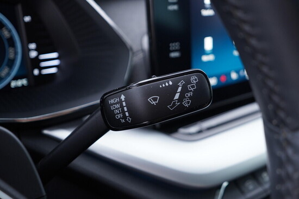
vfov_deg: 36.9
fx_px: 299
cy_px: 100
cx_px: 150
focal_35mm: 36
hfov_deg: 53.1
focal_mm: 24
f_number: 2.8
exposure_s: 1/40
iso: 200
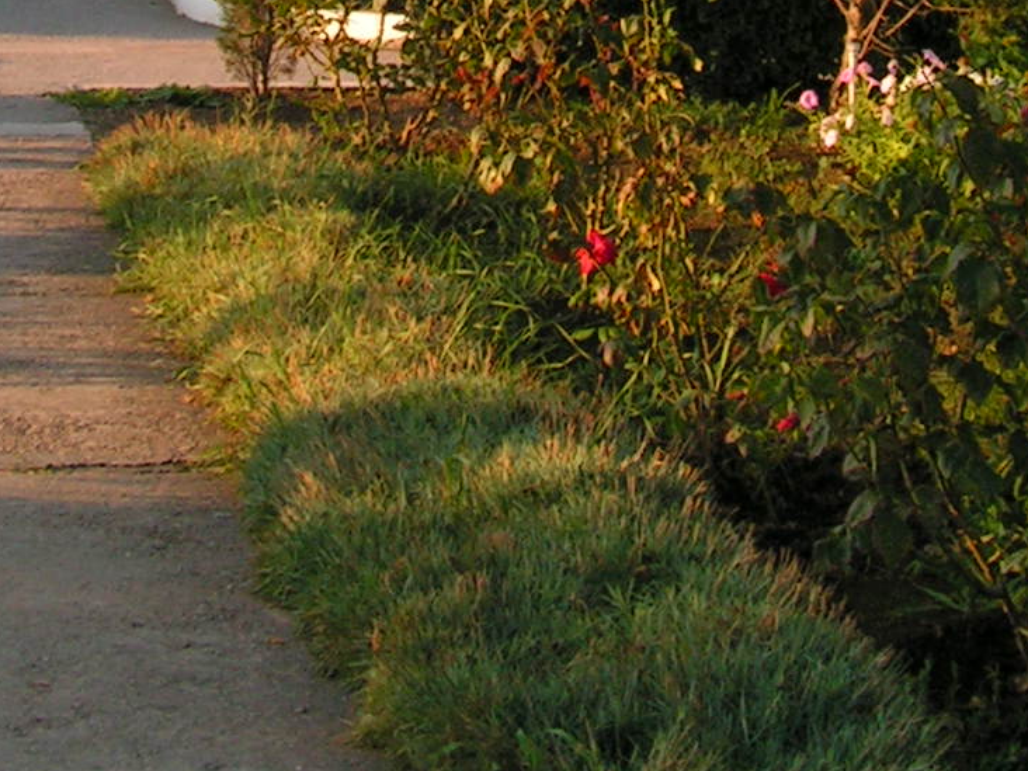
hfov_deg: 16.7
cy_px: -334
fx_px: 3504
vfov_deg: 12.1
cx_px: 553
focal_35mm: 118
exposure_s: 1/100
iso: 50
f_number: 4.5
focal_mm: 6.3
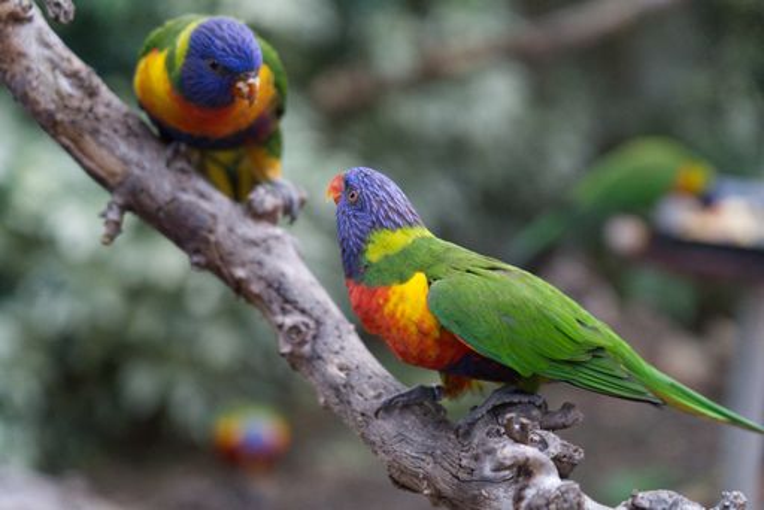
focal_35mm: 105
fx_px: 2229
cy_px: 255
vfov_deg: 13.1
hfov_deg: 19.4
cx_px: 382
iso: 12800
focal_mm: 105
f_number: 4
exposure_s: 1/2000
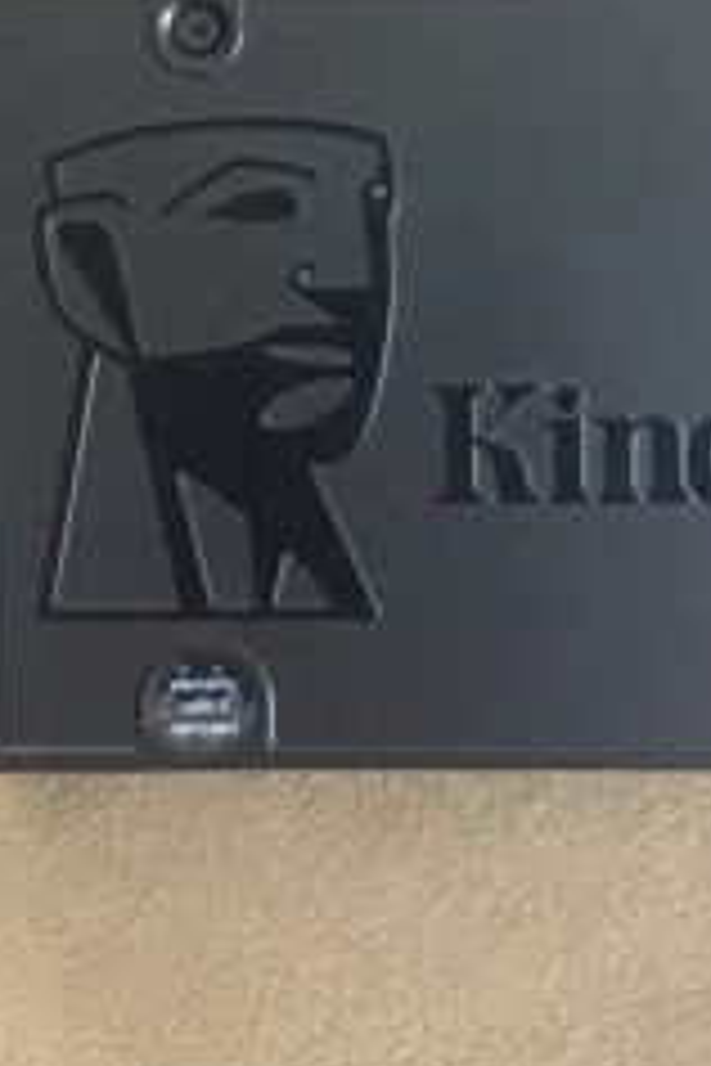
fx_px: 1511
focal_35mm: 51
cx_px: 522
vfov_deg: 38.2
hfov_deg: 26.2
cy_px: 306
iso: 640
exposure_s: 1/17
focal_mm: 4.15
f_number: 2.2
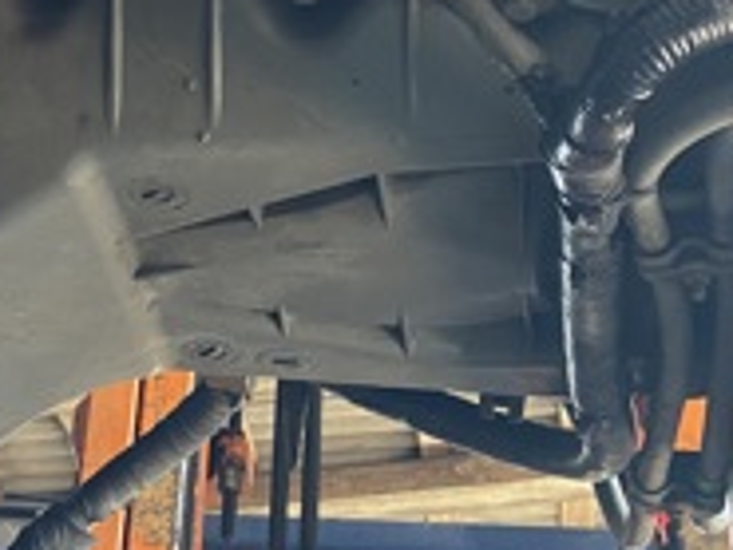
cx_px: 194
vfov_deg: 16.2
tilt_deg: +35.2
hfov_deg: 21.6
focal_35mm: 90
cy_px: 61
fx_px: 1907
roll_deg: -3.3
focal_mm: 4.25
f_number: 1.8
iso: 200
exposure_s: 1/60
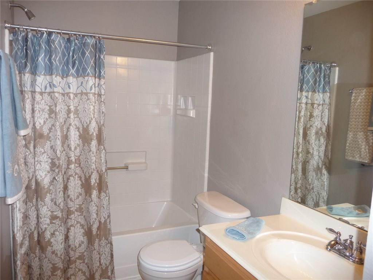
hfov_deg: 63.4
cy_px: 140
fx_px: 302
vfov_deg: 49.7
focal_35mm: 28
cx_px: 186
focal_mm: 4.7
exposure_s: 1/30
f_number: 3.3
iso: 160
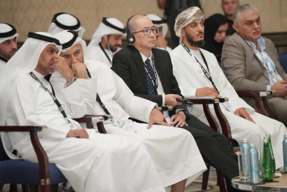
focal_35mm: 200
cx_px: 144
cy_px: 96
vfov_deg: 6.9
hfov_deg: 10.3
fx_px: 1594
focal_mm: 200
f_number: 3.5
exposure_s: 1/250
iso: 1600
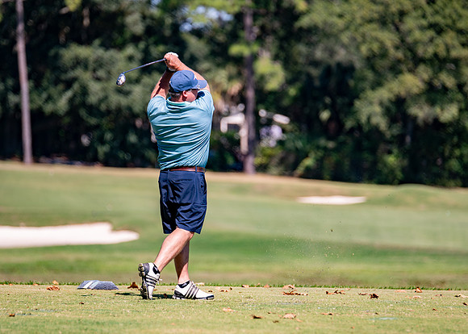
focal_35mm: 259
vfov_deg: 5.6
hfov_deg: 7.8
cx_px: 213
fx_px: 3440
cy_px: 184
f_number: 2.8
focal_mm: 175
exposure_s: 1/1600
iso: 100
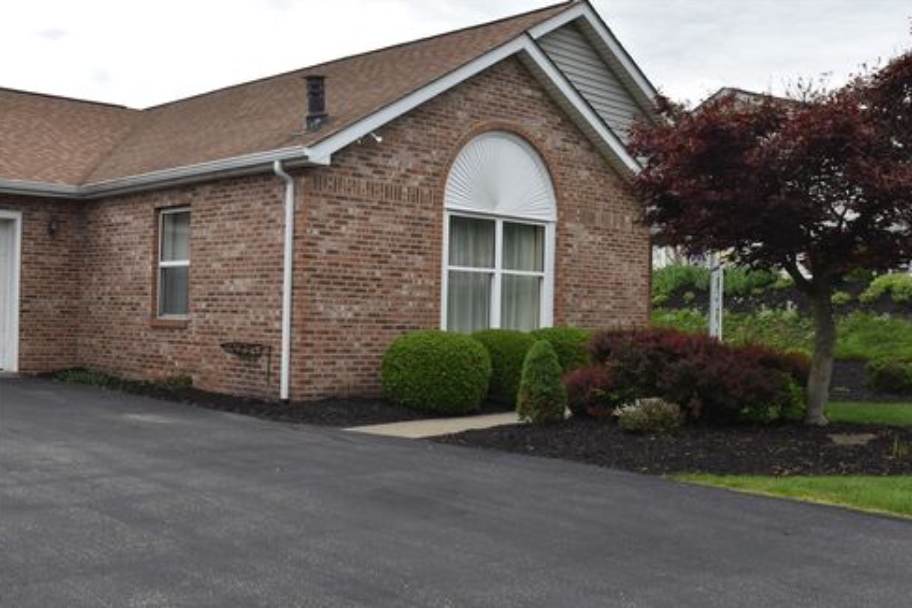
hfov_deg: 46.9
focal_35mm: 42
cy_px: 308
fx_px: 1051
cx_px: 460
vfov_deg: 32.2
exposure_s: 1/200
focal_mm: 27
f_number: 9
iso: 100
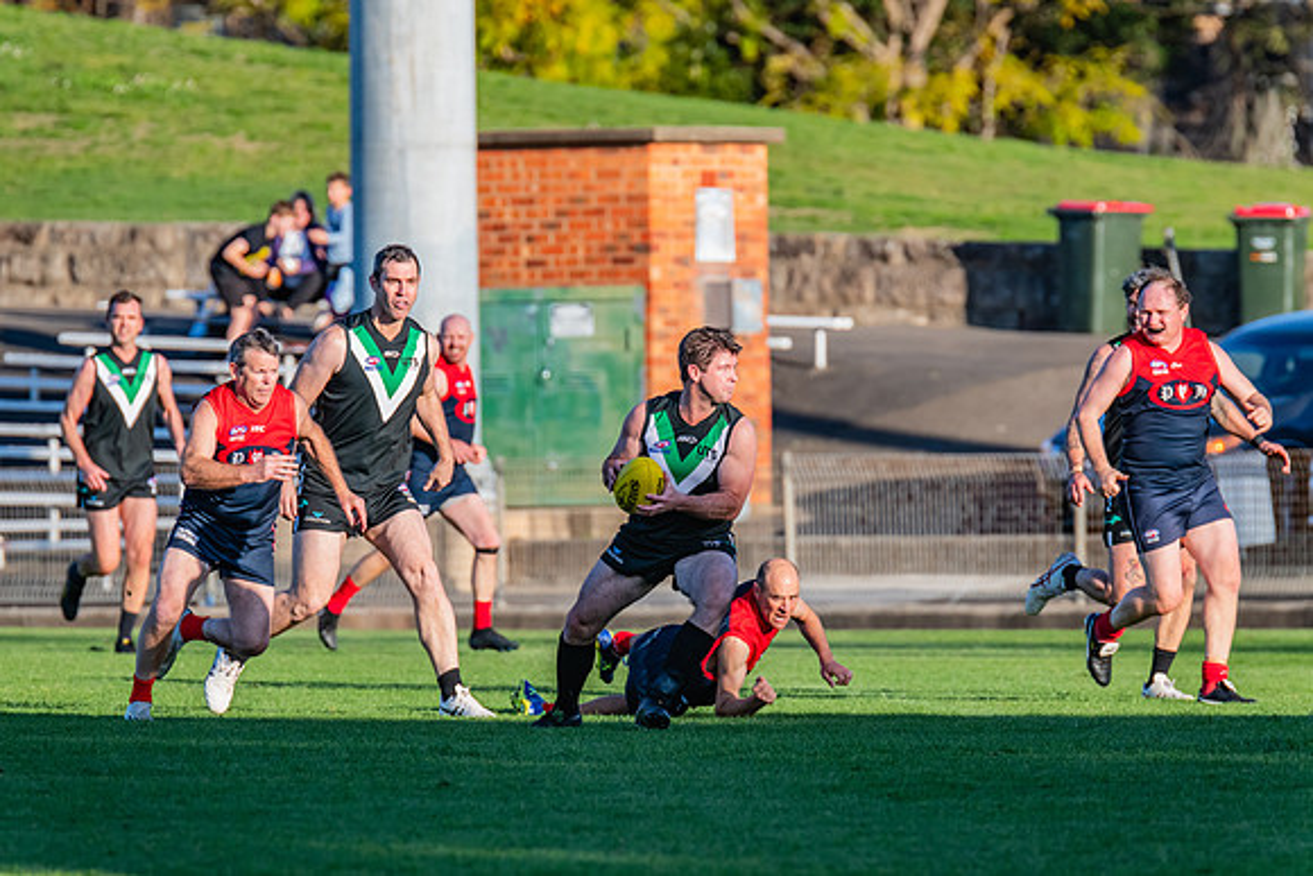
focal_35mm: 440
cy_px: 432
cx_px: 625
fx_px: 16061
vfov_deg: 3.1
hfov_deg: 4.7
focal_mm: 420
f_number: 7.1
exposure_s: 1/1600
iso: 800
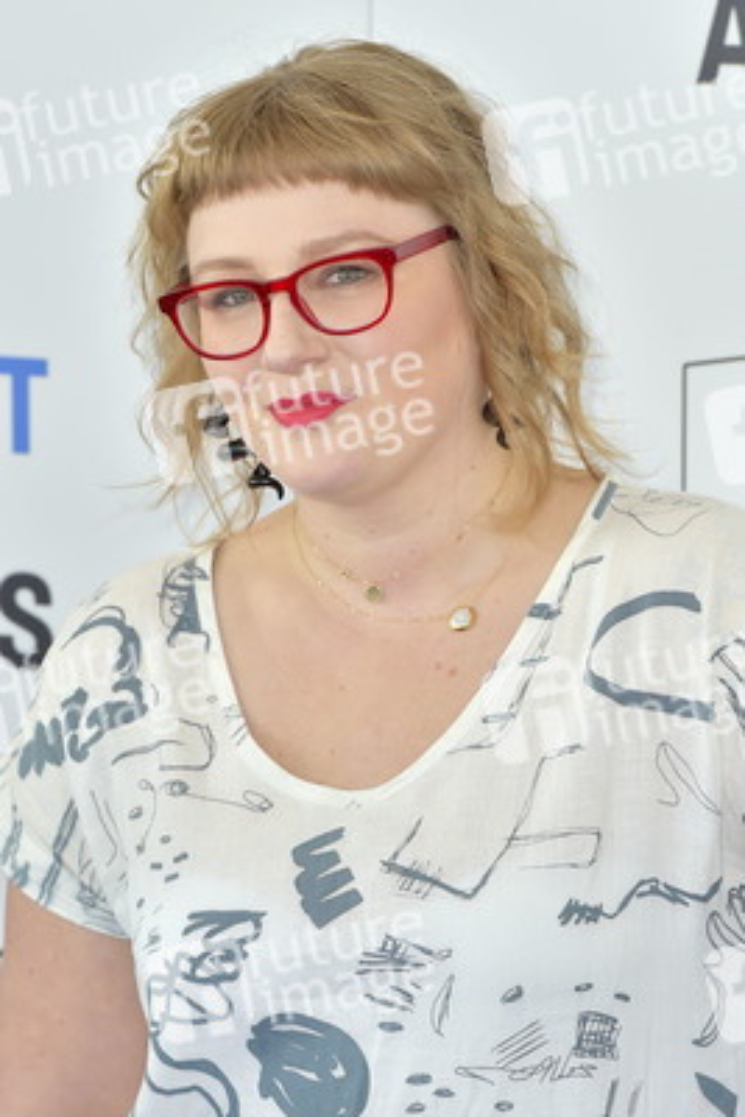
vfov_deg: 10.3
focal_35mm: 200
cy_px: 558
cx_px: 372
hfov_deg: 6.9
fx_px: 6202
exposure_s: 1/320
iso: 500
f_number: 6.3
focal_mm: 200
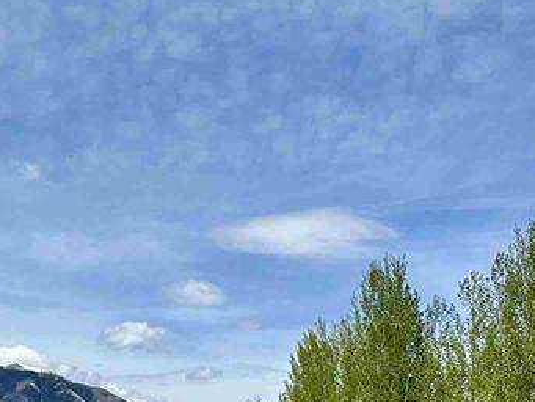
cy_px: 557
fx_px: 1113
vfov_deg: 18.6
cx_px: 174
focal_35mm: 72
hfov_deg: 26.9
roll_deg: -2.5
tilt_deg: -1.9
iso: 80
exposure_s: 1/6211
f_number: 1.78
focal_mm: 6.86
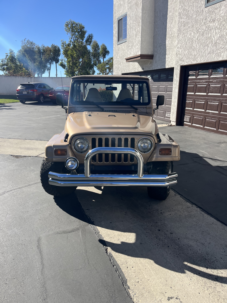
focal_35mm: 26
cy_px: 152
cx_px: 114
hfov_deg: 53.1
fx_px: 227
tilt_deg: -13.0
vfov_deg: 67.3
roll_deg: -1.0
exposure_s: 1/2410
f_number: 1.6
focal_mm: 5.1
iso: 50
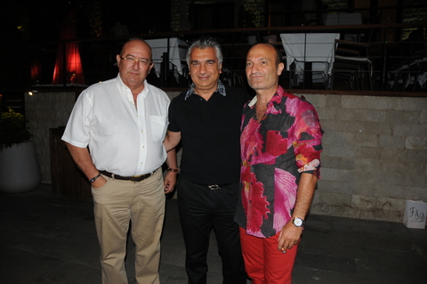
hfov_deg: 67.4
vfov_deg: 47.8
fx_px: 320
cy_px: 142
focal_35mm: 27
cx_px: 214
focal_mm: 18
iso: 400
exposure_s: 1/60
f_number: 4
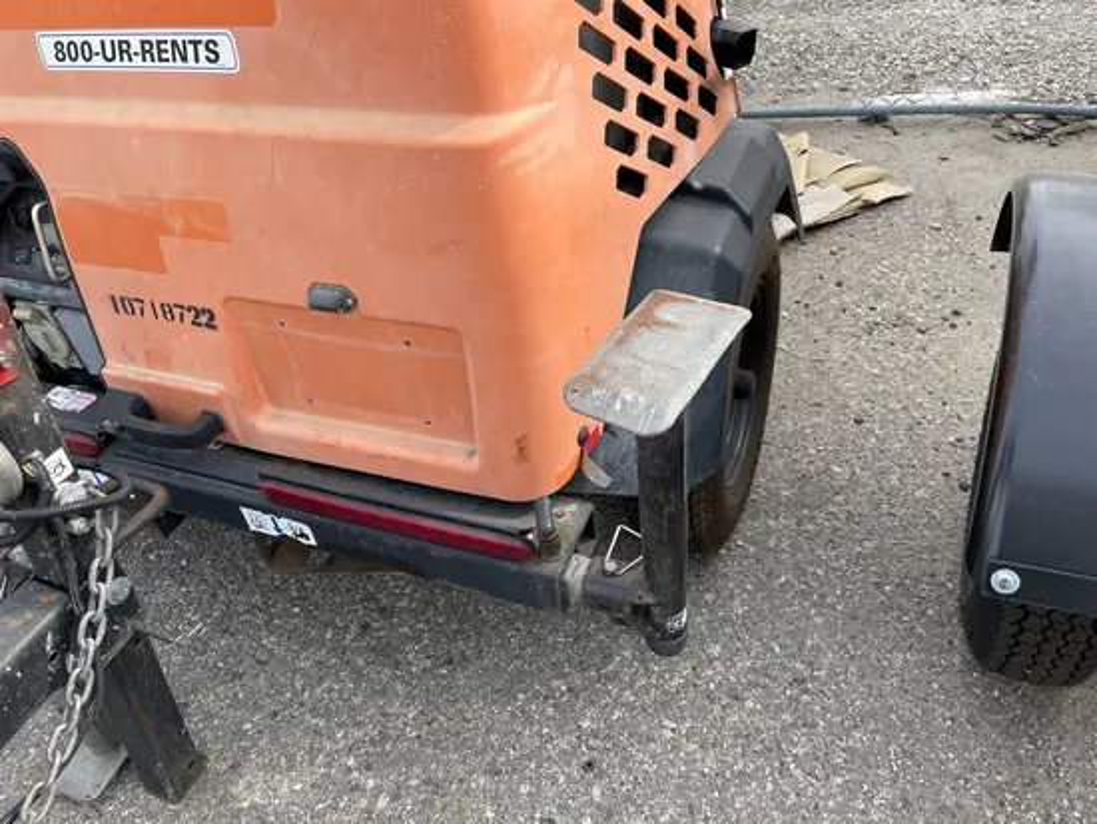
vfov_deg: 53.1
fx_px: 824
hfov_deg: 67.3
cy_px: 412
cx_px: 548
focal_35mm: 26
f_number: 1.6
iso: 50
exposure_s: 1/1247
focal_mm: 4.2
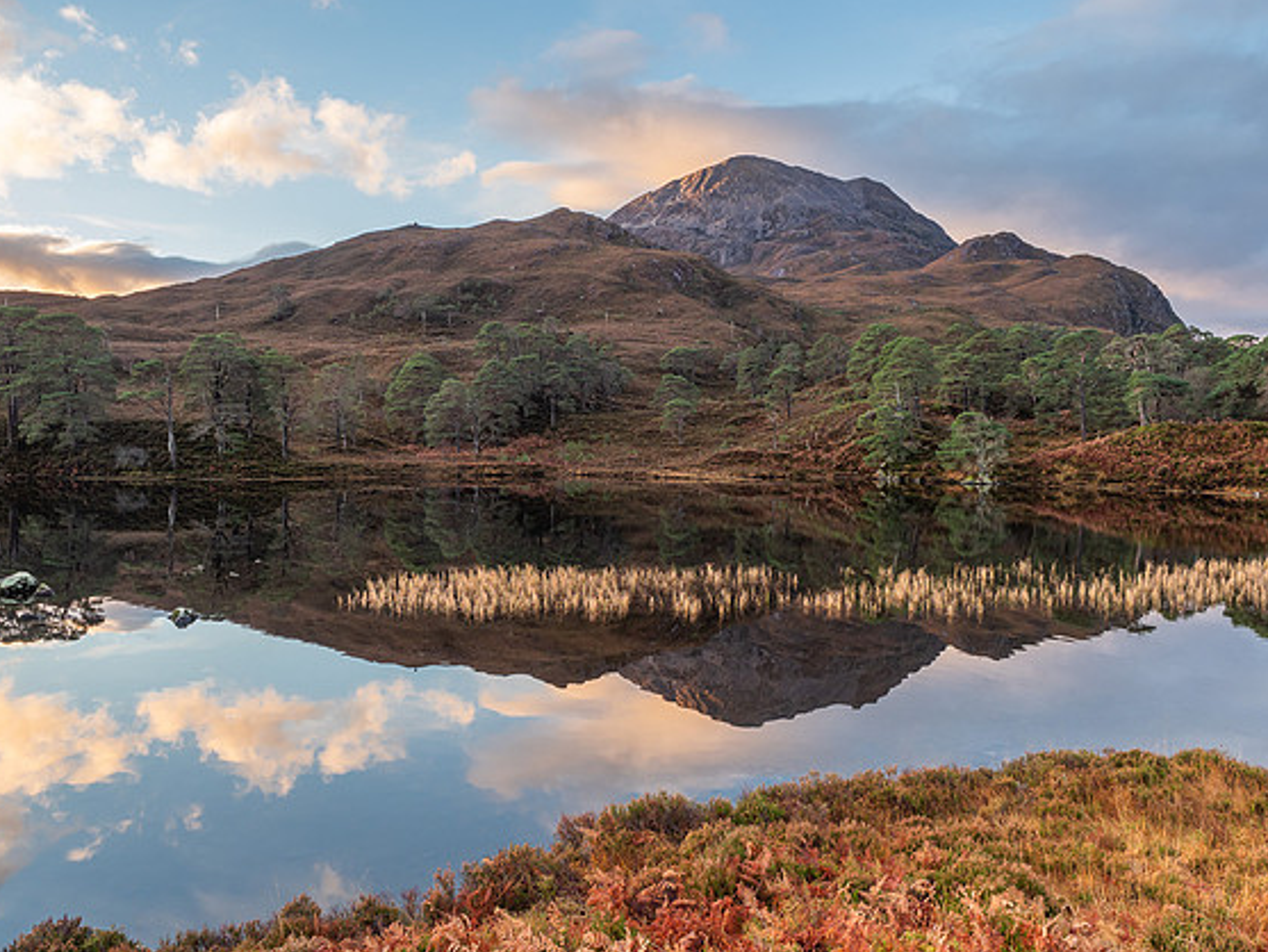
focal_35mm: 25
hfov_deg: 69.4
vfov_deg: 54.9
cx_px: 628
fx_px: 916
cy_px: 468
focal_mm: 12
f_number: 7.1
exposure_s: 1/8
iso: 200
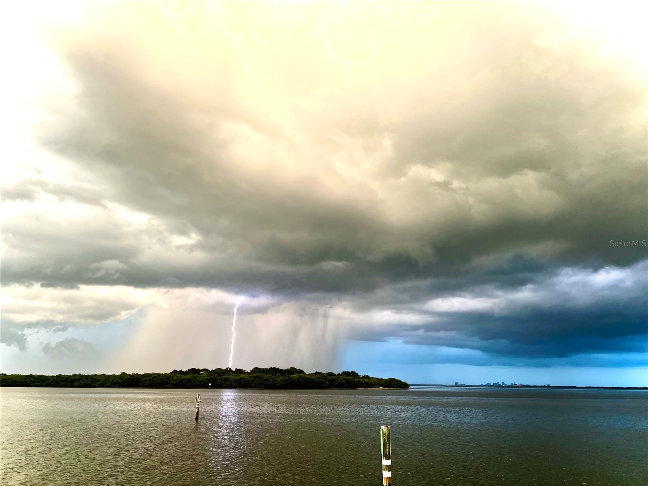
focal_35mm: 26
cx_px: 324
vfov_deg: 53.1
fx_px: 487
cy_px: 243
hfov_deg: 67.3
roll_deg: -1.5
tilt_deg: +15.3
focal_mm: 5.7
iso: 64
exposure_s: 1/121
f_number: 1.5
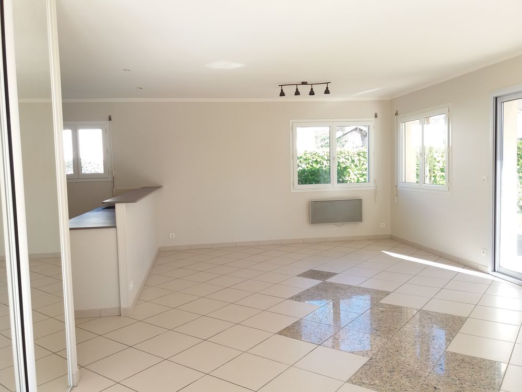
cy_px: 196
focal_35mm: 28
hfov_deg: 63.4
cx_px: 261
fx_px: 422
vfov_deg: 49.7
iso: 64
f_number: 1.9
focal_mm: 3.7
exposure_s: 1/125
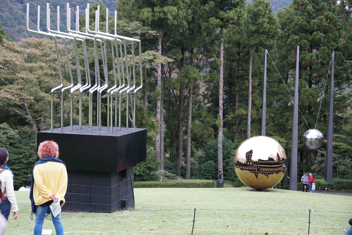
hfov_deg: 35.9
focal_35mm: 56
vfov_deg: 24.4
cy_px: 118
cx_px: 176
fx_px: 543
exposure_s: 1/160
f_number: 4.5
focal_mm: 37
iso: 1250
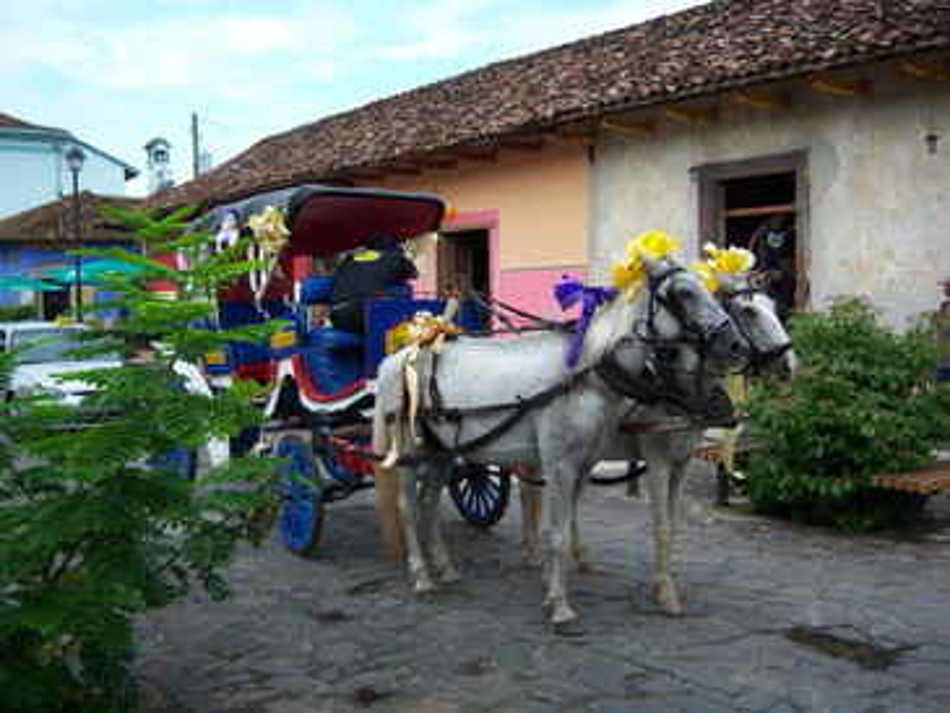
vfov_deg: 39.7
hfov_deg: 51.3
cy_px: 356
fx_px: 988
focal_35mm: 36
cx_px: 475
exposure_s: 1/640
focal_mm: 7.5
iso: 80
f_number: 2.8
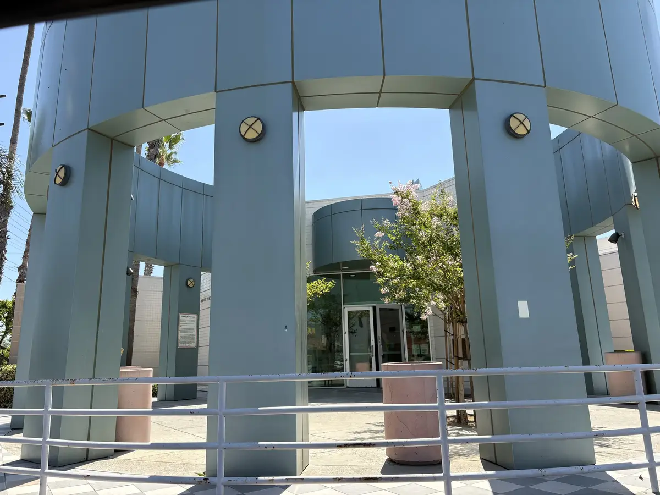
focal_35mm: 26
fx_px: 496
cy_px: 248
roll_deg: +2.4
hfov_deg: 67.3
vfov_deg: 53.1
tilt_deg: +13.4
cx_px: 330
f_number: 1.6
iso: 50
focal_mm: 5.96
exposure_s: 1/1799
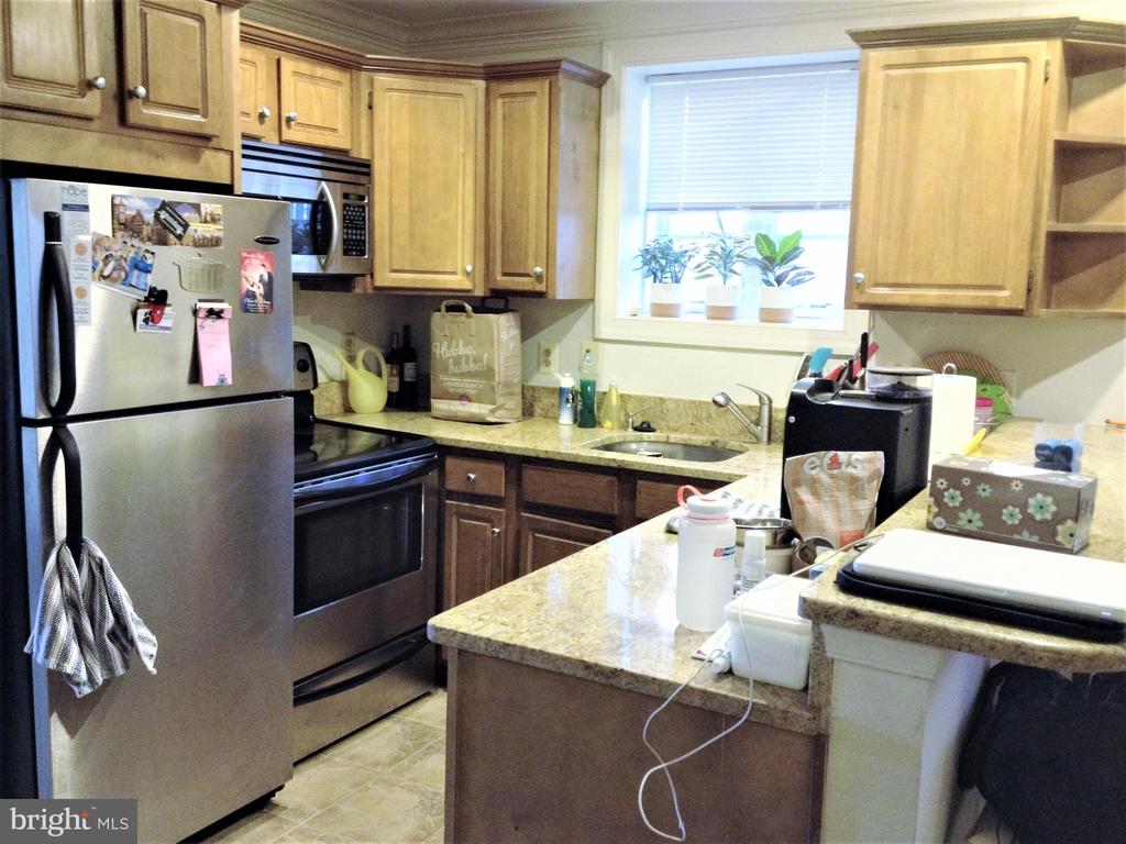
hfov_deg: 52.6
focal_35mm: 35
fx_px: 1138
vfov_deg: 40.7
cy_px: 422
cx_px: 563
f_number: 2.4
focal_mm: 4.28
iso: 200
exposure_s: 1/20
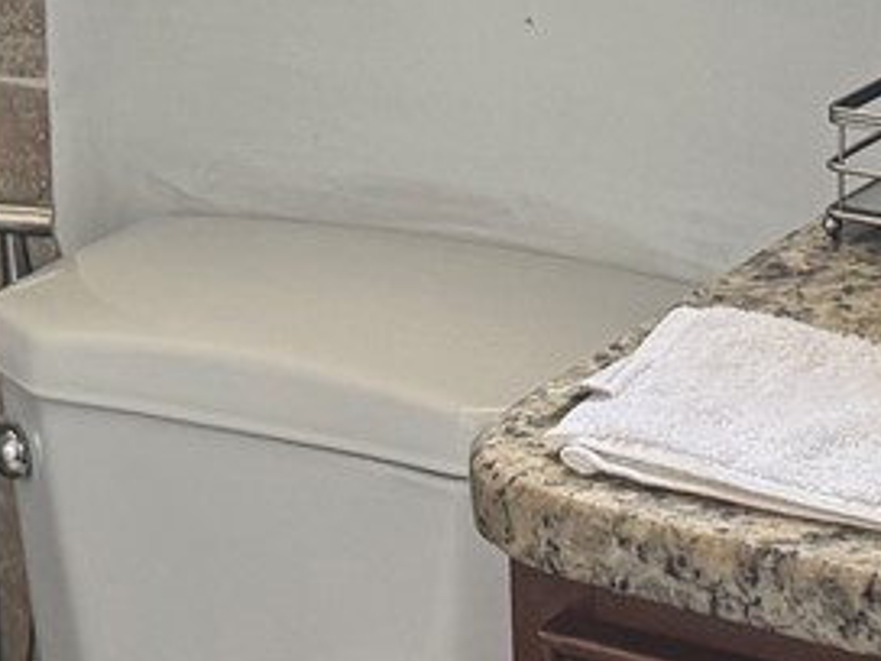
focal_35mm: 141
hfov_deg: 14.0
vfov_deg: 10.1
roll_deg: +2.3
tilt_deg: -9.1
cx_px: 369
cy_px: -376
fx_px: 3589
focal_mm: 6.76
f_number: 1.78
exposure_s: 1/120
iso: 200
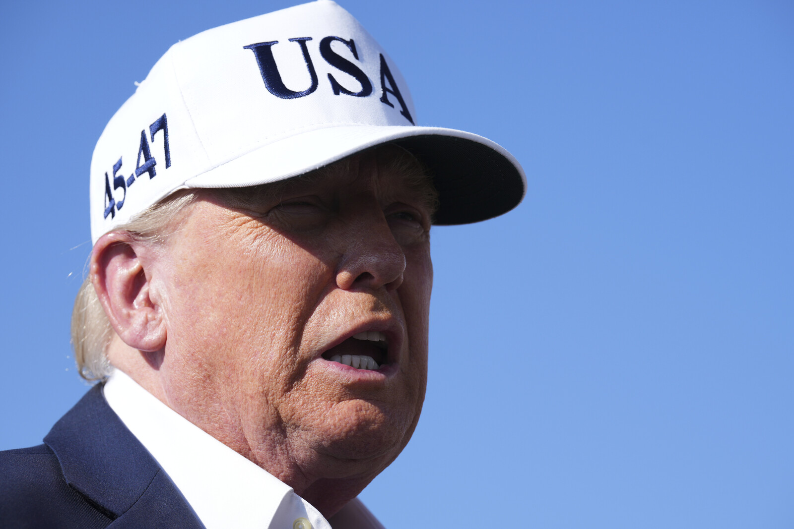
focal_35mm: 144
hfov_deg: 14.2
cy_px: 264
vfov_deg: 9.5
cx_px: 397
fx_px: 3176
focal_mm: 144
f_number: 5.6
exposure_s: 1/1000
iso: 200
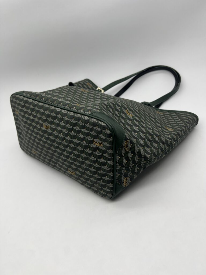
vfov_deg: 67.3
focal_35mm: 26
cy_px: 138
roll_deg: +13.3
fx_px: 206
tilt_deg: -37.1
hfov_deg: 53.1
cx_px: 103
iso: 40
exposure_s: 1/240
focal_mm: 5.7
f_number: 1.5
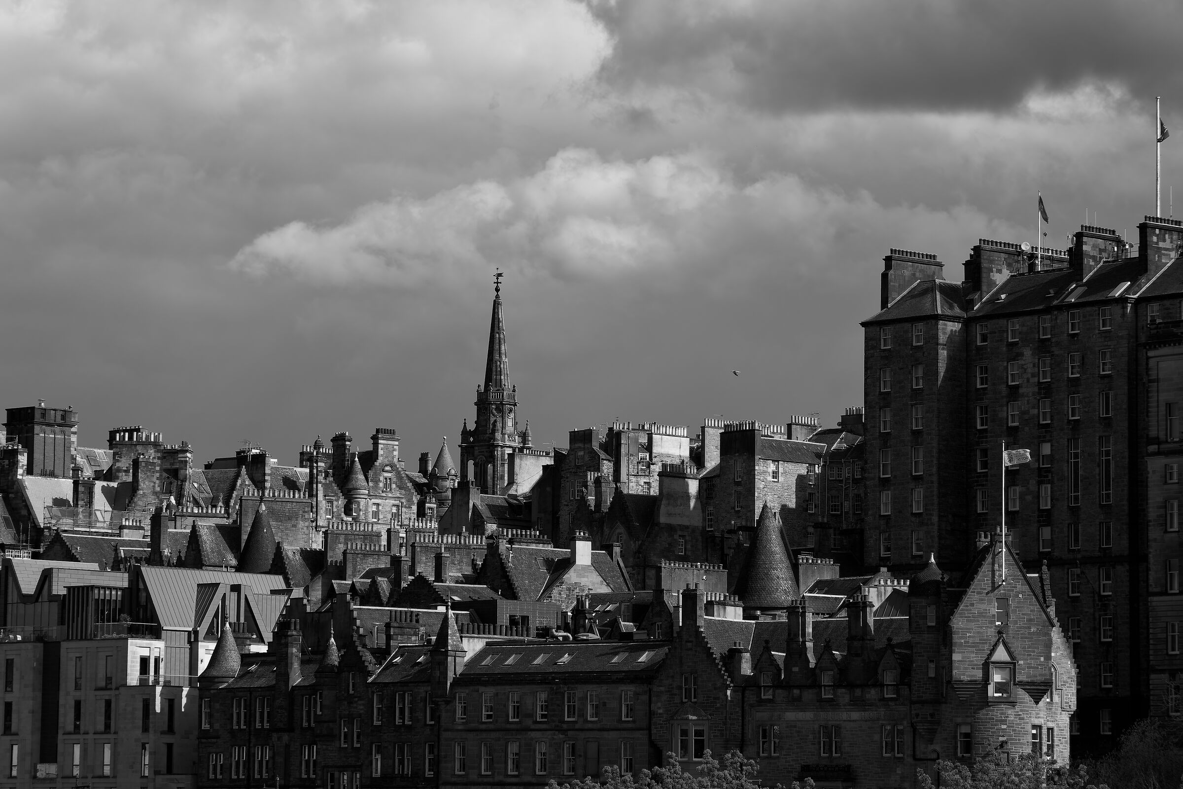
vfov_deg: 11.4
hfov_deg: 17.1
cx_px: 592
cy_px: 394
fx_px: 3943
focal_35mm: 120
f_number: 7.1
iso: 160
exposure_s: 1/250
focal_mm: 80
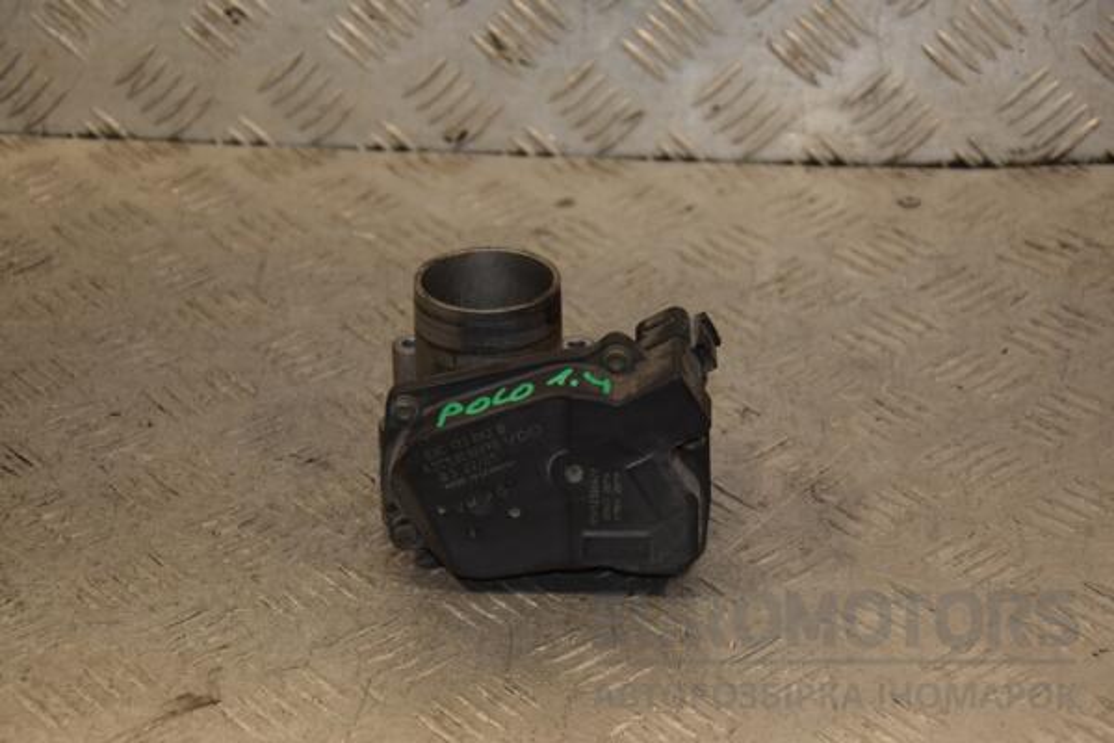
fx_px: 3063
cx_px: 557
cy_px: 372
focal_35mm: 99
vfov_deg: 13.8
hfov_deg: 20.6
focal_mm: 66
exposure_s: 1/200
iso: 800
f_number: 5.6
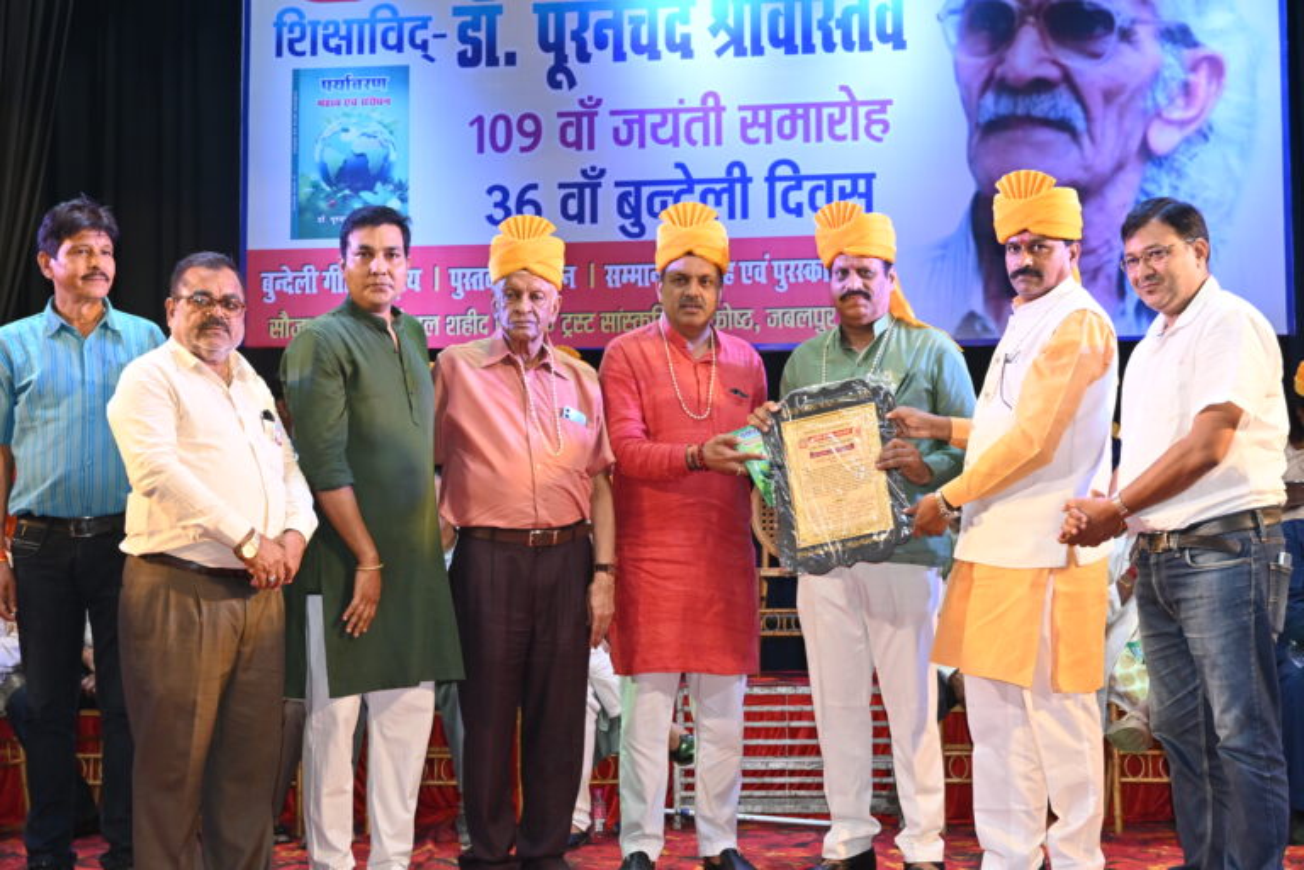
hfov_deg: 40.0
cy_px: 435
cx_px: 652
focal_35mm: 50
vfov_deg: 27.3
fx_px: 1793
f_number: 6.3
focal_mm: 33
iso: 800
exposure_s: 1/60
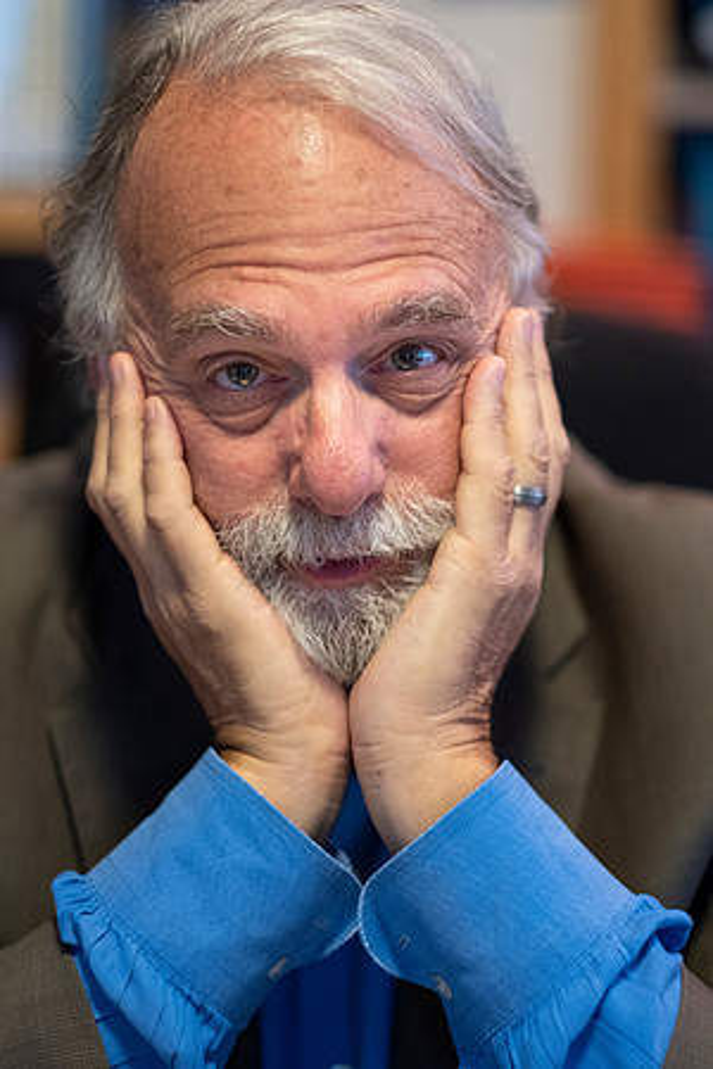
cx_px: 356
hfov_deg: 16.3
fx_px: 2495
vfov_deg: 24.2
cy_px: 534
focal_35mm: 84
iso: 800
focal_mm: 56
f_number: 1.2
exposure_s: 1/250
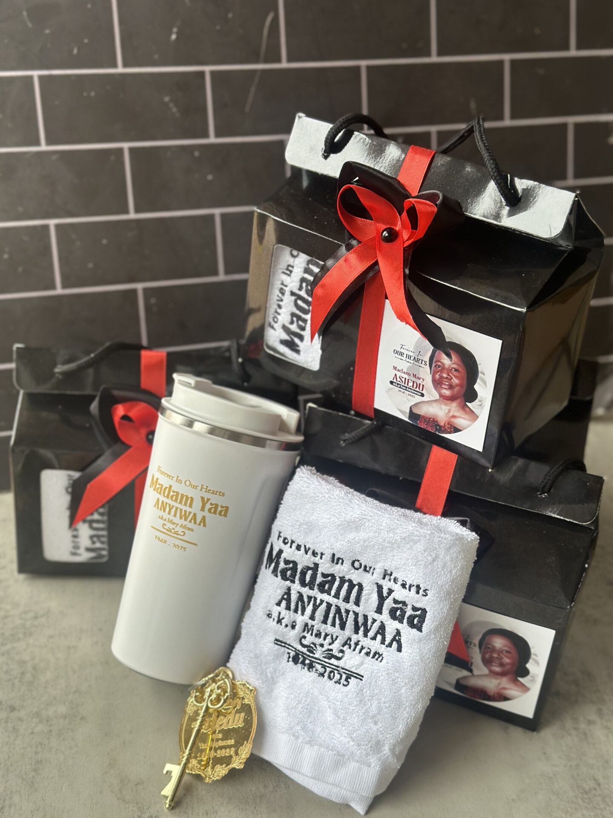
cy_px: 409
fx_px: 1133
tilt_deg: -33.6
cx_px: 306
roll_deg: -5.8
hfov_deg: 30.3
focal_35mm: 48
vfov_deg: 39.7
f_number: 1.78
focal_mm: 6.86
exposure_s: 1/431
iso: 80
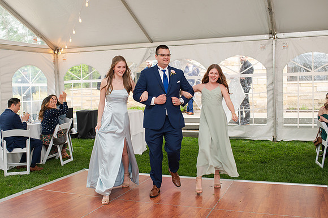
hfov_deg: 48.9
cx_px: 153
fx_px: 360
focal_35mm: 40
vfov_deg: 33.7
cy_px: 110
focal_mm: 35
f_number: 3.2
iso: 800
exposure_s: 1/200
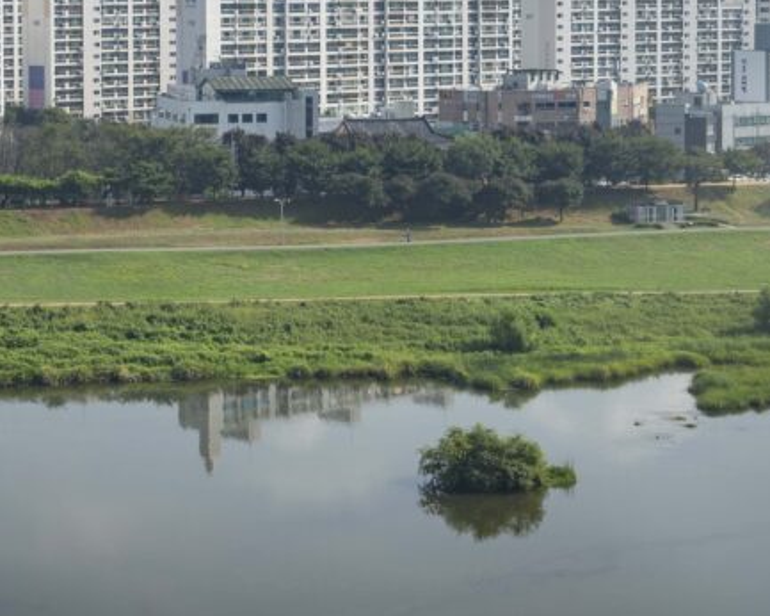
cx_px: 43
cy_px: 61
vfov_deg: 16.7
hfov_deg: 20.5
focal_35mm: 91
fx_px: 2073
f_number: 7.1
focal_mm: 41
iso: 100
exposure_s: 1/80
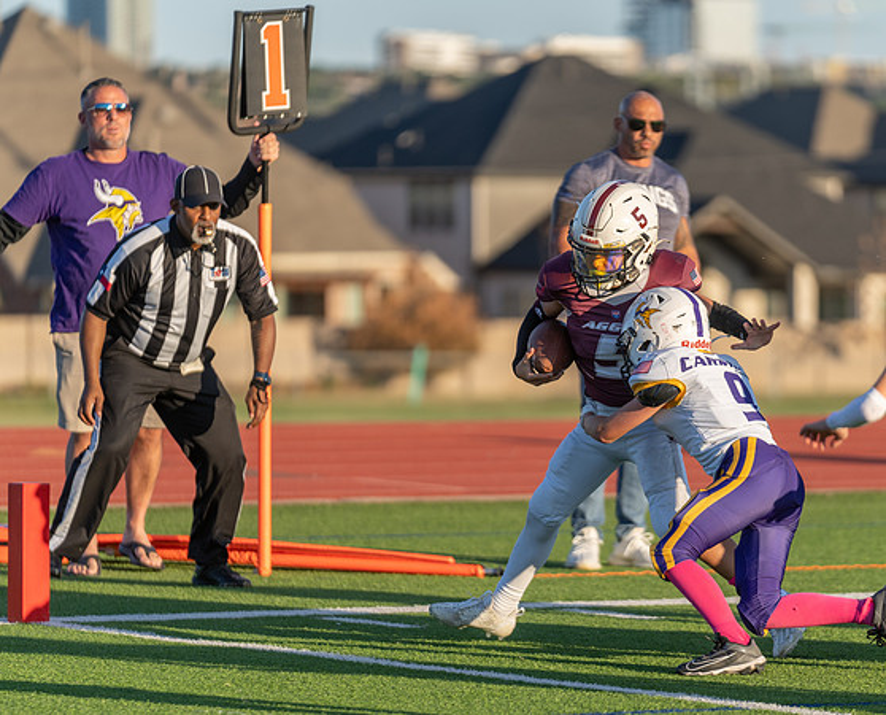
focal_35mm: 270
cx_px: 578
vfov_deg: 5.8
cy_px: 401
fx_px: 7101
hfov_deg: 7.1
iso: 125
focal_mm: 200
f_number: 2.8
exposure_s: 1/1250
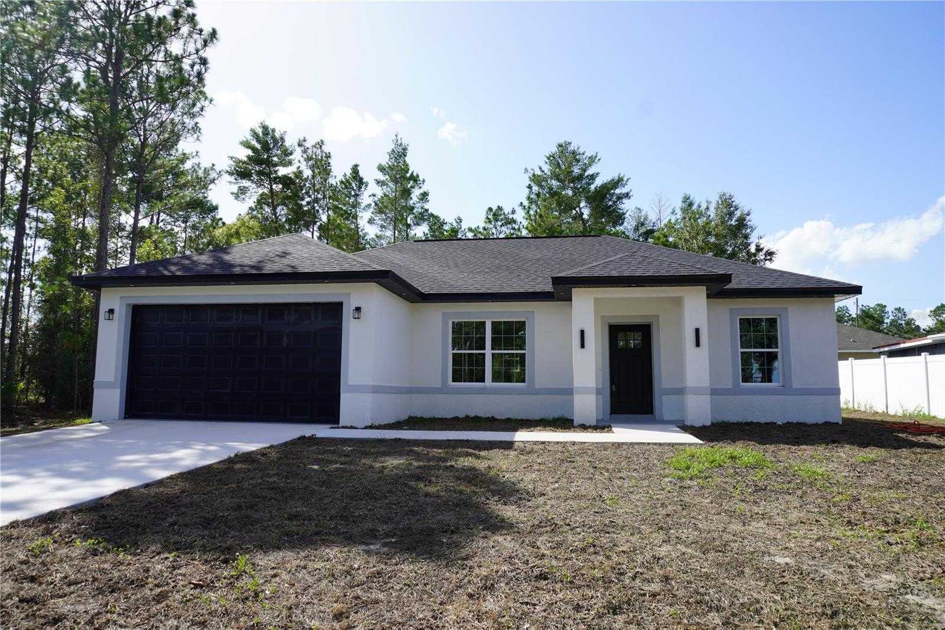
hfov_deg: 73.8
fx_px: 630
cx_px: 472
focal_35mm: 24
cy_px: 315
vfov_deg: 53.1
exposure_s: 1/125
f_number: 9
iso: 100
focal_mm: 16
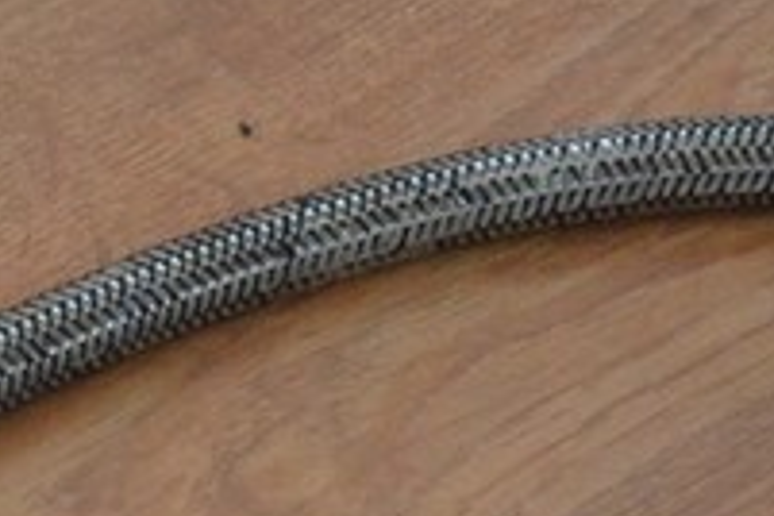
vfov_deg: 6.3
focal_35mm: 201
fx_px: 4321
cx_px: -239
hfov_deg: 10.0
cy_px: 1502
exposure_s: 1/60
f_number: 3.8
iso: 1000
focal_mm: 20
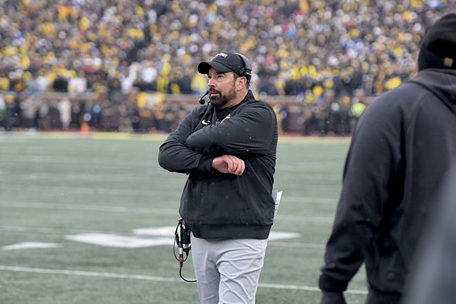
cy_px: 152
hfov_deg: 13.1
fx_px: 1987
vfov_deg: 8.7
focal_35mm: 157
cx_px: 228
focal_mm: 105
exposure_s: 1/1000
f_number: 2.8
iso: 800
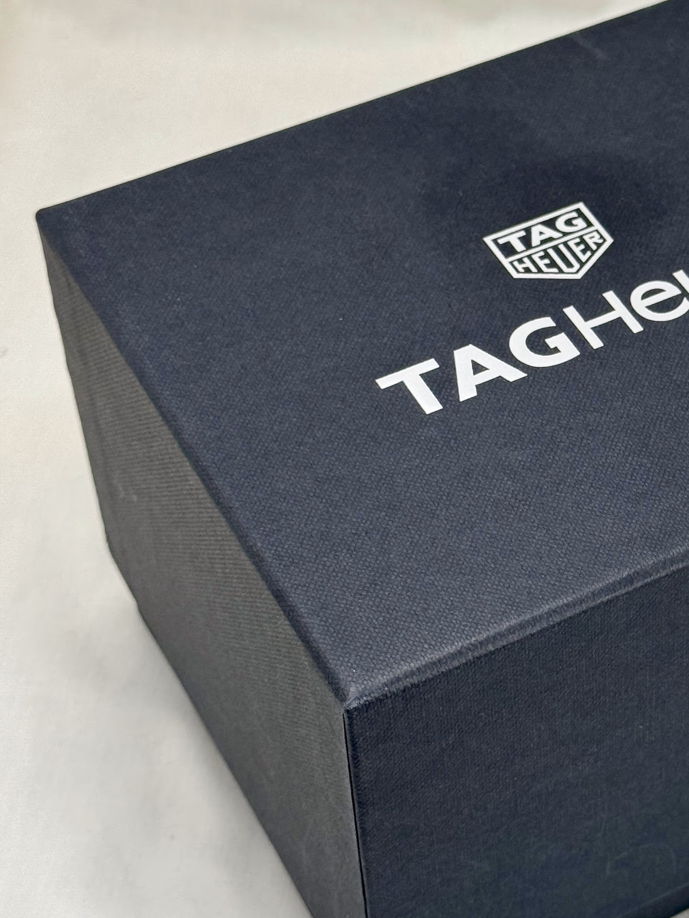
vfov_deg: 22.0
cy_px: 444
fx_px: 2362
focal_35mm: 89
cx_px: 609
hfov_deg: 16.4
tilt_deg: -47.2
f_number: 1.78
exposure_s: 1/120
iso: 100
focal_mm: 6.76
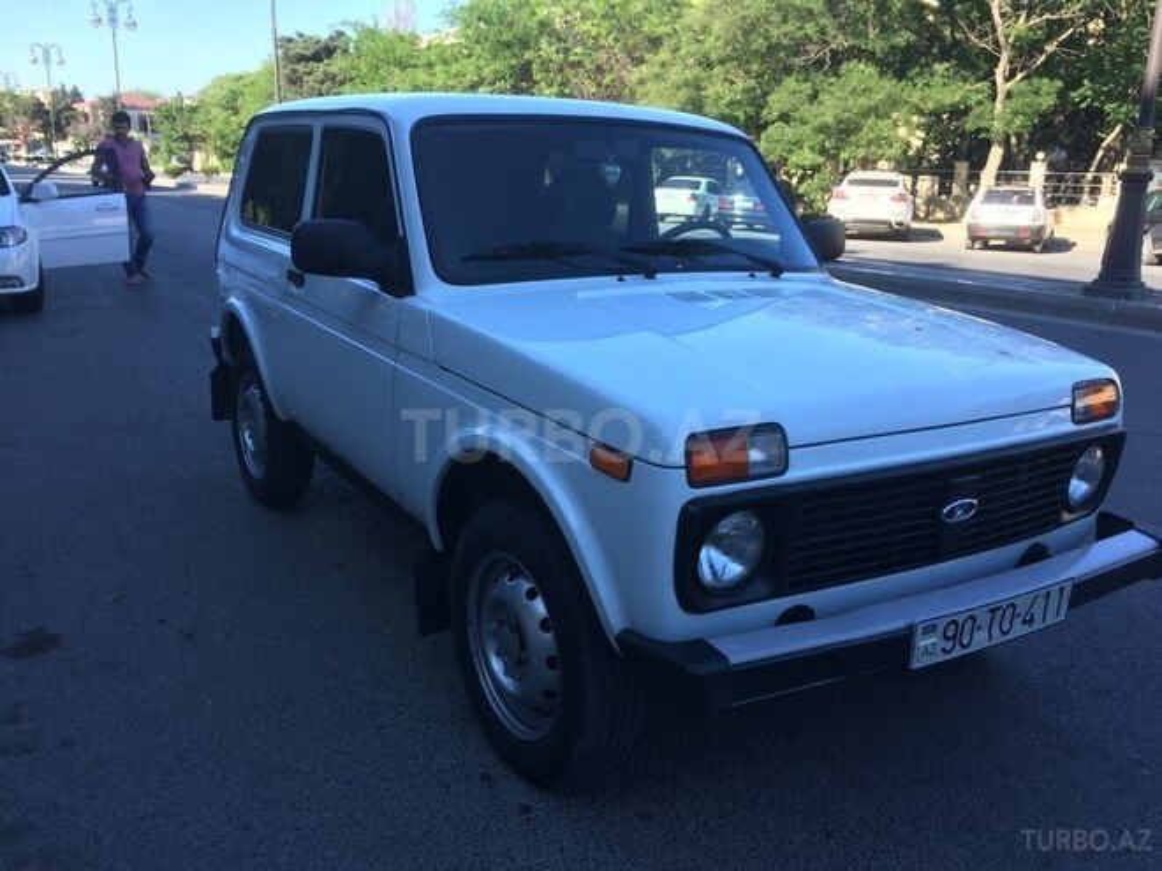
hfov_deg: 61.7
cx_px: 581
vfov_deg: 48.2
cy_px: 436
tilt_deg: -16.6
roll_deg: -1.0
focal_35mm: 29
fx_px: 973
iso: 32
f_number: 2.2
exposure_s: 1/446
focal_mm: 4.15
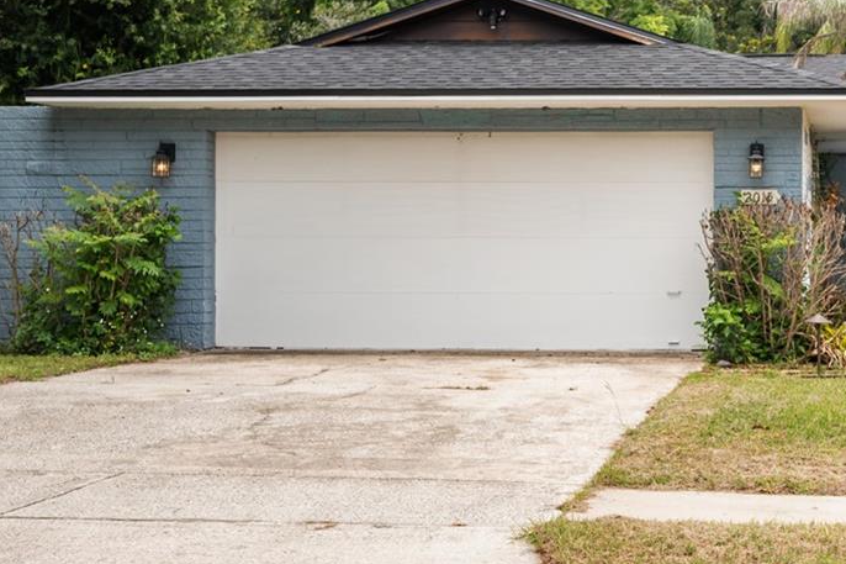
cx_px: 787
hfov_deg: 27.6
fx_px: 1645
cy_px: 375
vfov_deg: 19.4
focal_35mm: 70
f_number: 4
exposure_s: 1/400
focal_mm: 30
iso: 100
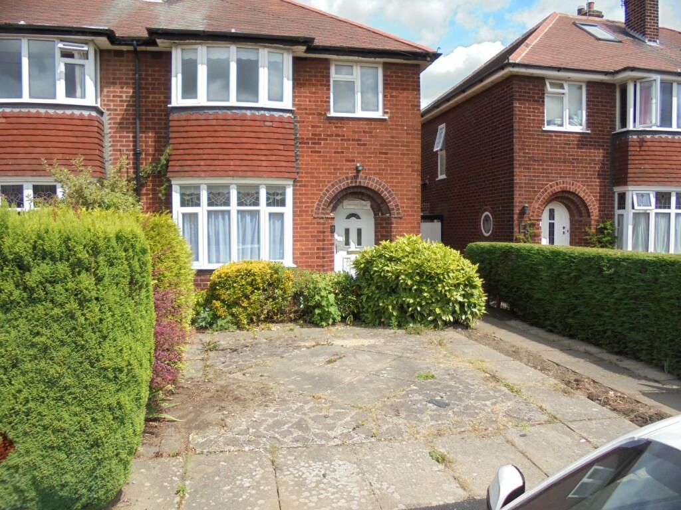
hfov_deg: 67.3
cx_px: 340
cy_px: 255
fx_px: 511
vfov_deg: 53.1
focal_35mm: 26
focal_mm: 4.6
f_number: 3.5
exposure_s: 1/800
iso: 100
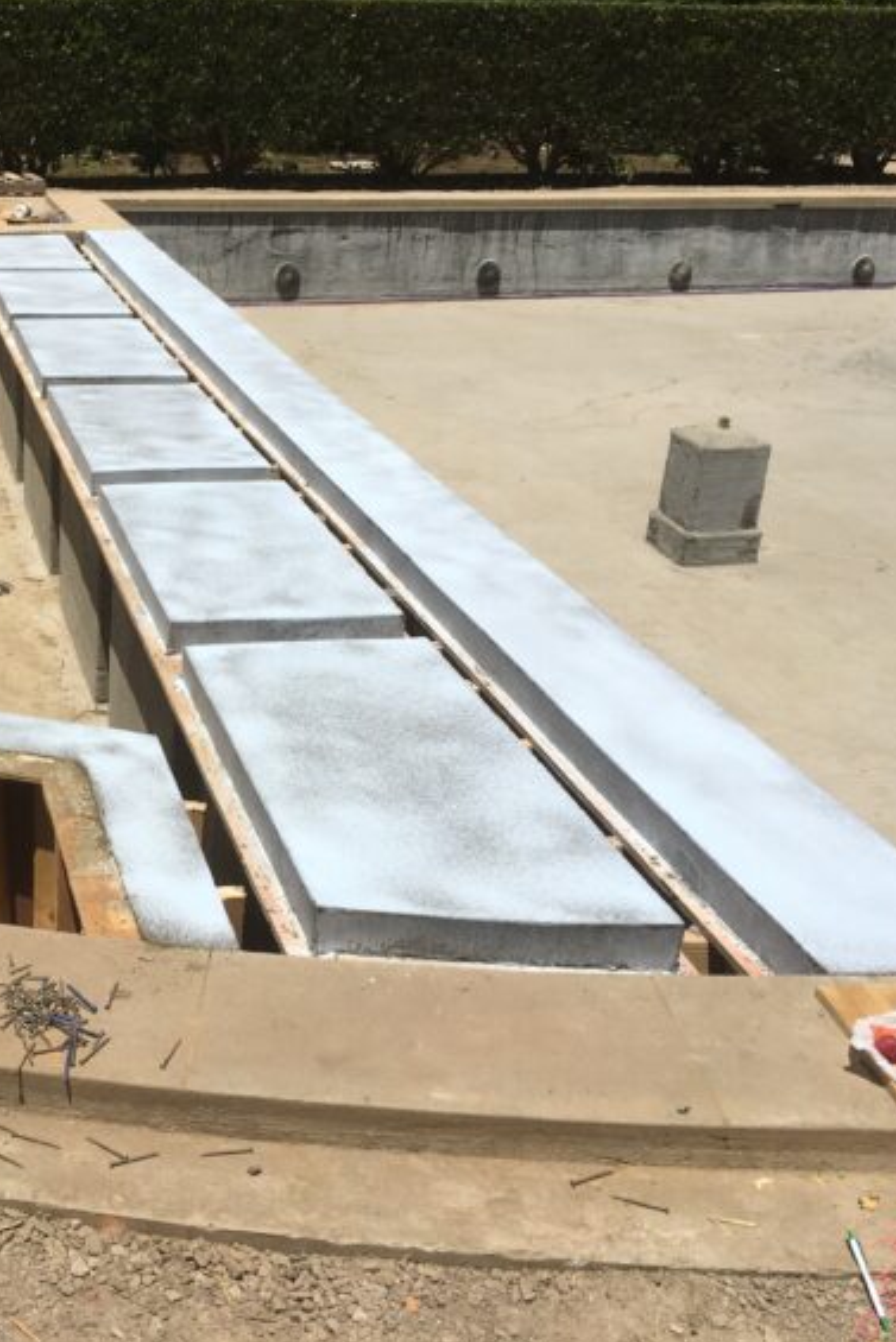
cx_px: 114
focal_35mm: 41
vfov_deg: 47.4
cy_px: 672
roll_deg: -0.3
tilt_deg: -22.5
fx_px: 1530
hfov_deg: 31.3
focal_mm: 4.15
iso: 25
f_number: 2.2
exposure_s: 1/3846
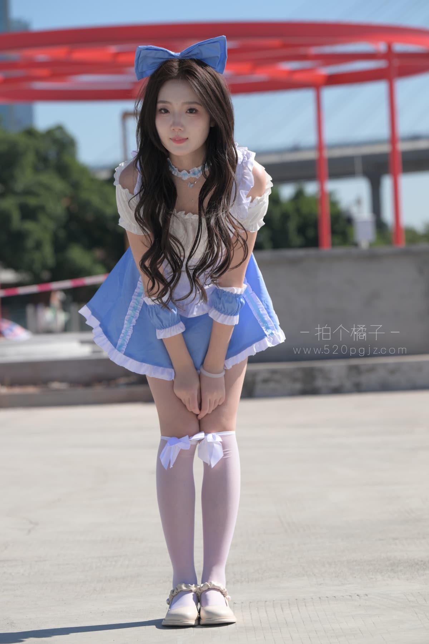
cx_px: 214
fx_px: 2413
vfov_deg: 15.2
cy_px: 322
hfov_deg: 10.2
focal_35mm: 135
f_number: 5.6
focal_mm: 135
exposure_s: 1/1600
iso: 360
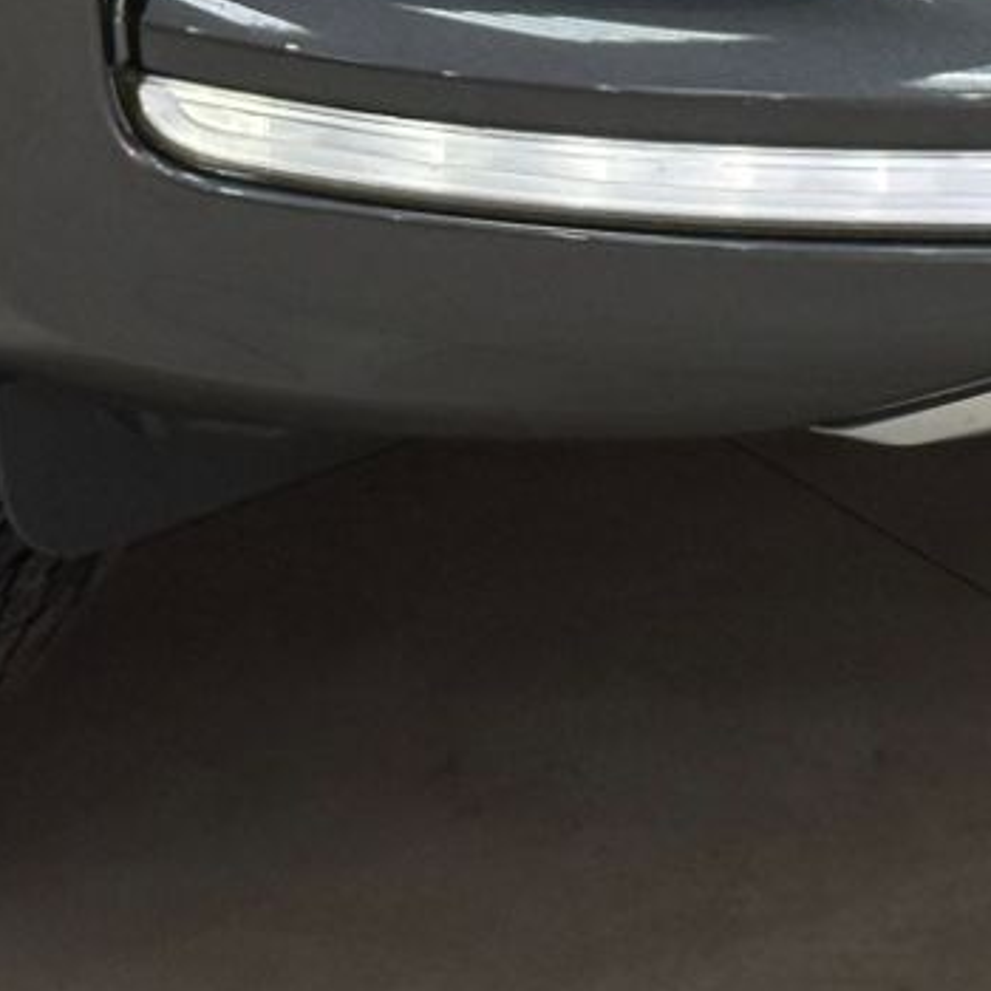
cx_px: 787
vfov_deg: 7.3
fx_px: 7547
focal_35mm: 233
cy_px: -903
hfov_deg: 7.5
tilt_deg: -17.2
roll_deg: +0.0
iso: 160
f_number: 1.78
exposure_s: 1/120
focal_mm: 6.76
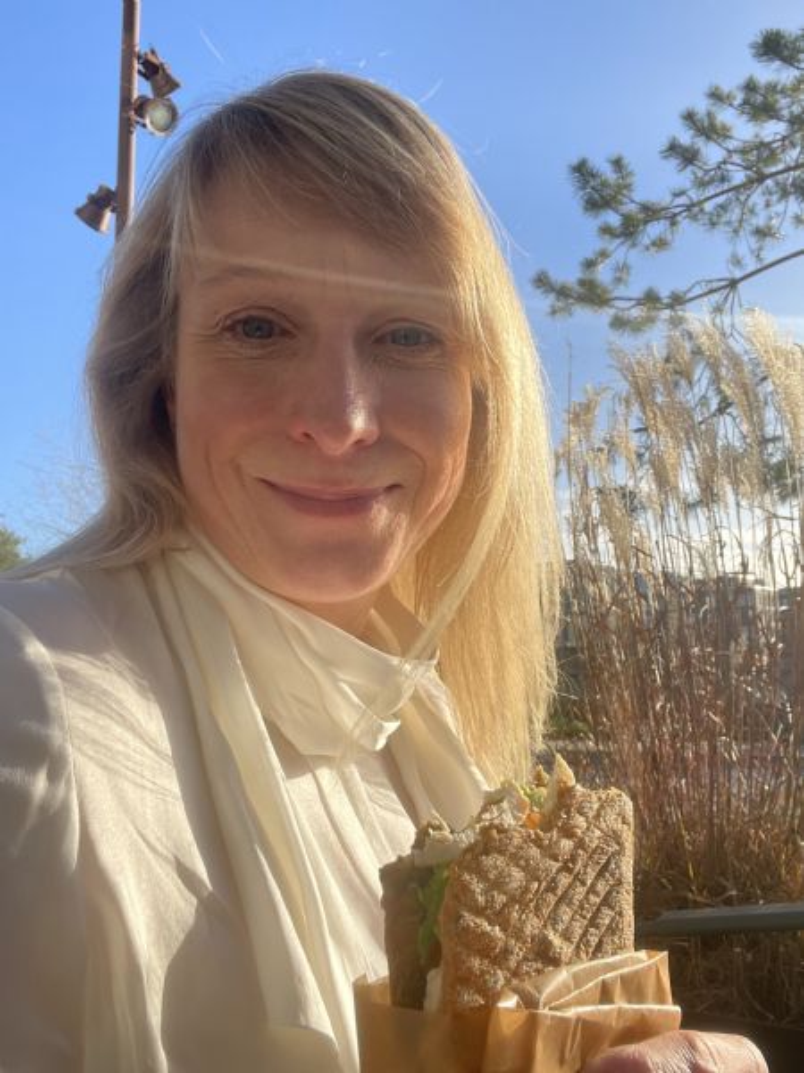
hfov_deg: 46.8
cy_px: 536
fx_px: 929
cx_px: 402
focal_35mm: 30
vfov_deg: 60.0
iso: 25
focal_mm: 2.71
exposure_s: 1/416
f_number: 2.2
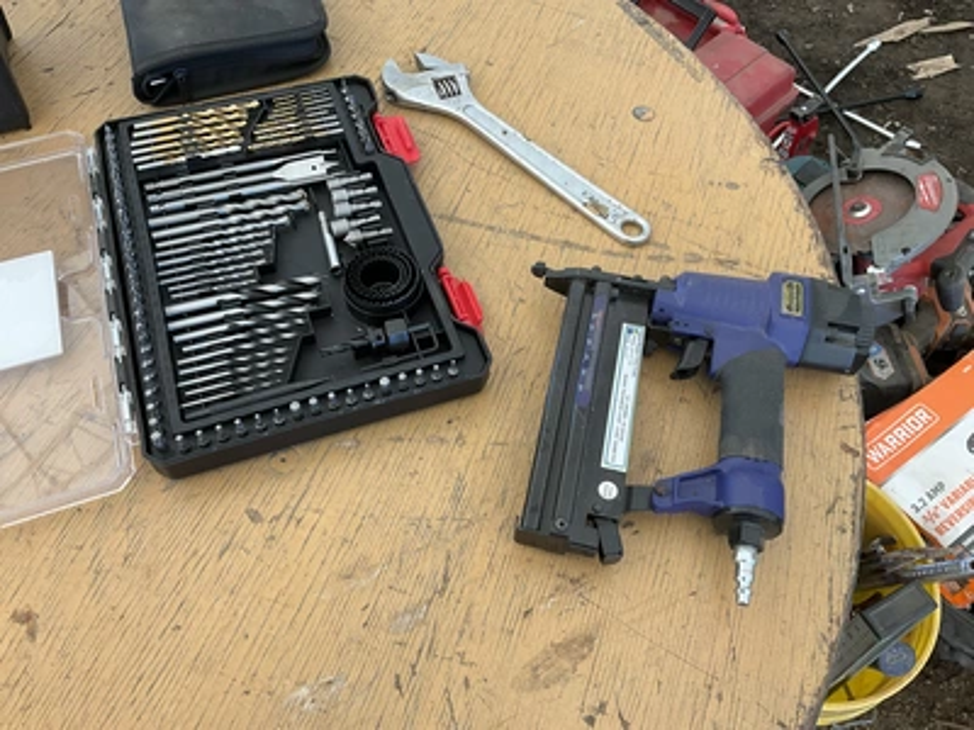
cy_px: 365
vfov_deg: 48.2
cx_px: 487
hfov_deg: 61.7
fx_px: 816
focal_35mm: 29
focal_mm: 3
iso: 40
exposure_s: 1/122
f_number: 1.8
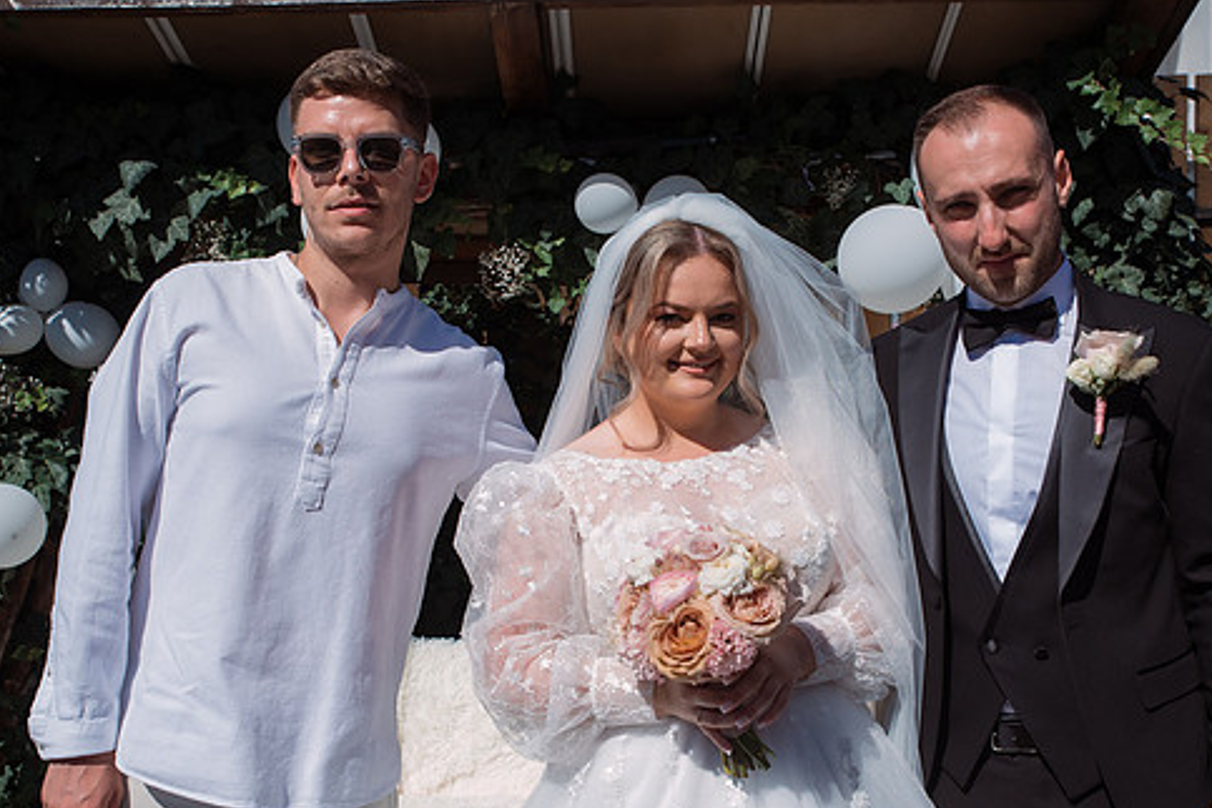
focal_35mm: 42
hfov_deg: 46.4
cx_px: 657
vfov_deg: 31.8
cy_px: 483
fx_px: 1414
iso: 250
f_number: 5.6
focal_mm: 35
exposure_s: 1/1600
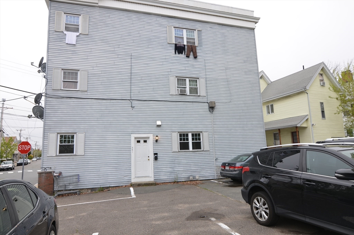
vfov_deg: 55.9
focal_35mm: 22
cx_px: 177
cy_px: 118
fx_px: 221
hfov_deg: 77.4
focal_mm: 15
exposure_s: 1/250
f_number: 8
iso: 200
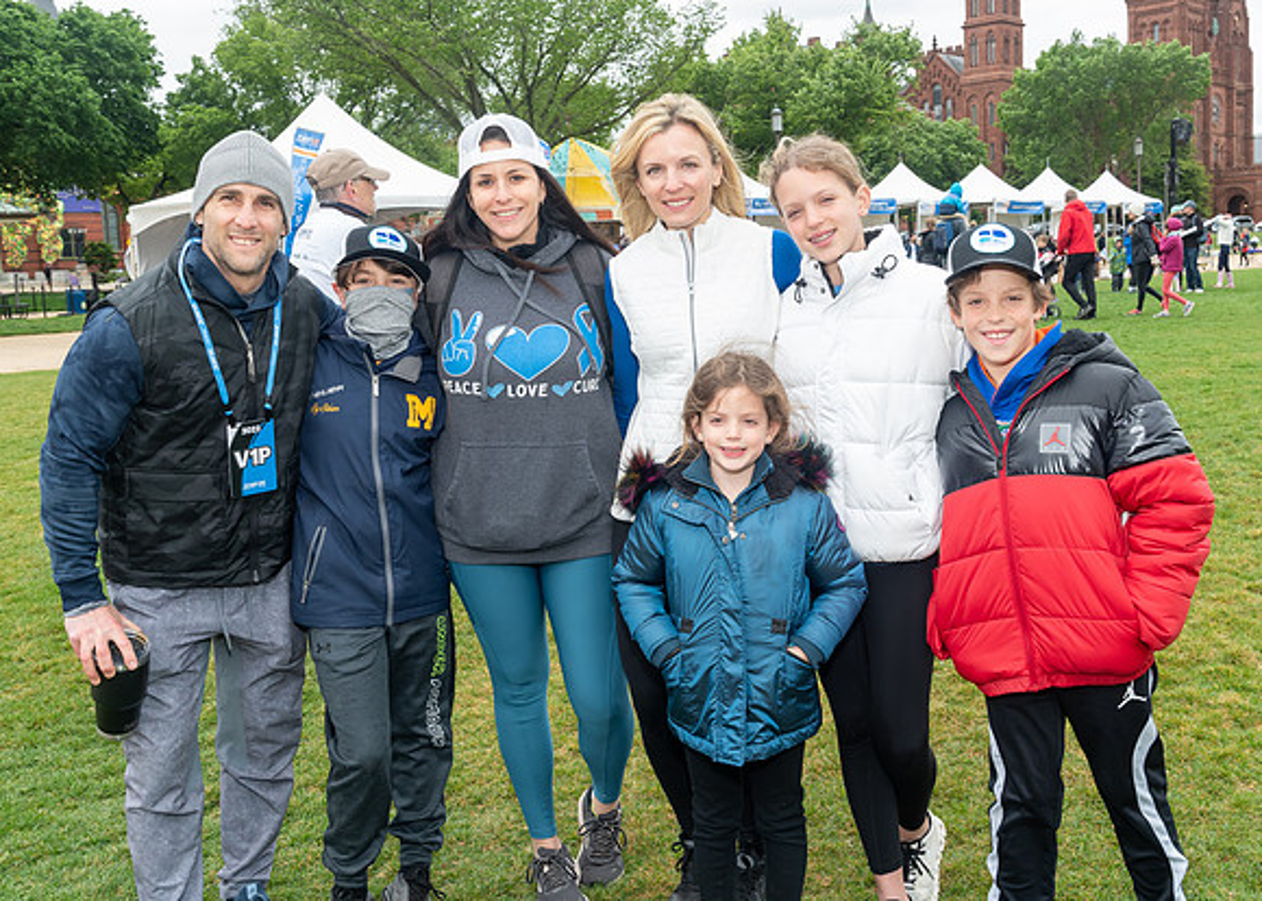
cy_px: 414
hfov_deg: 50.4
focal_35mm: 37
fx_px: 1340
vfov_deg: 37.1
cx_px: 681
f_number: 6.3
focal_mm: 22
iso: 320
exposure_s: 1/250
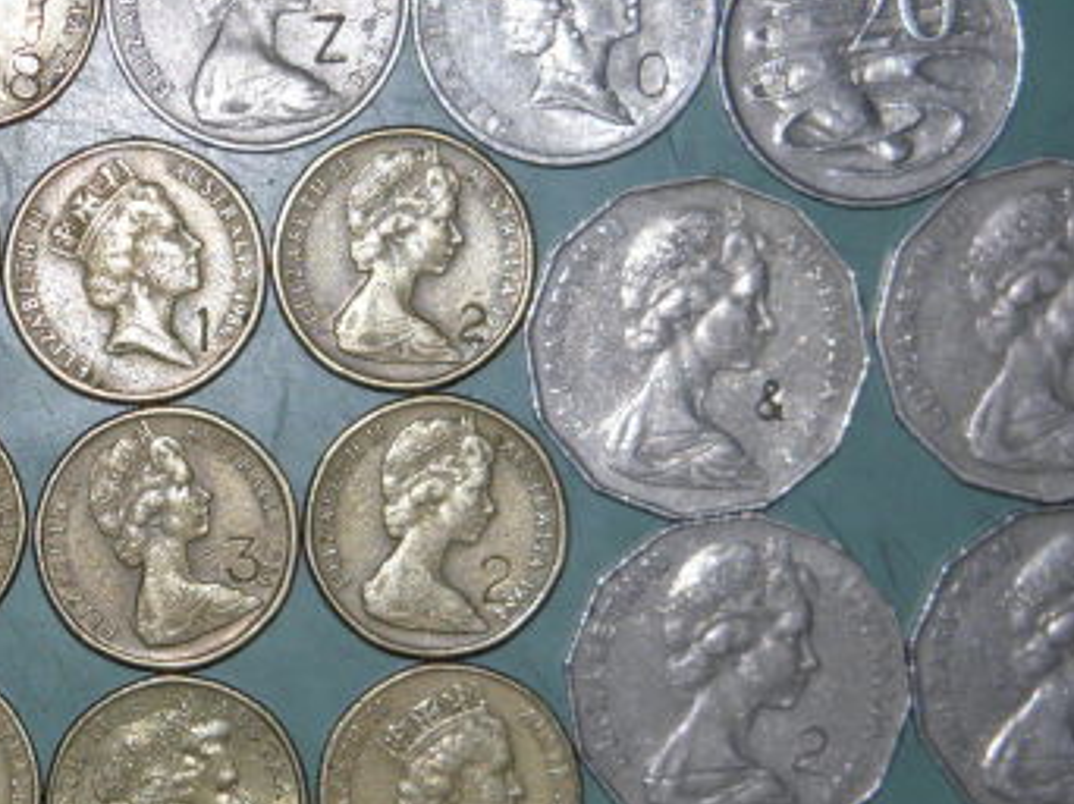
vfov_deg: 8.0
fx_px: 5767
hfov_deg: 10.6
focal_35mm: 186
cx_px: 327
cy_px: 490
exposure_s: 1/160
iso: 100
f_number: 4.7
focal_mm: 19
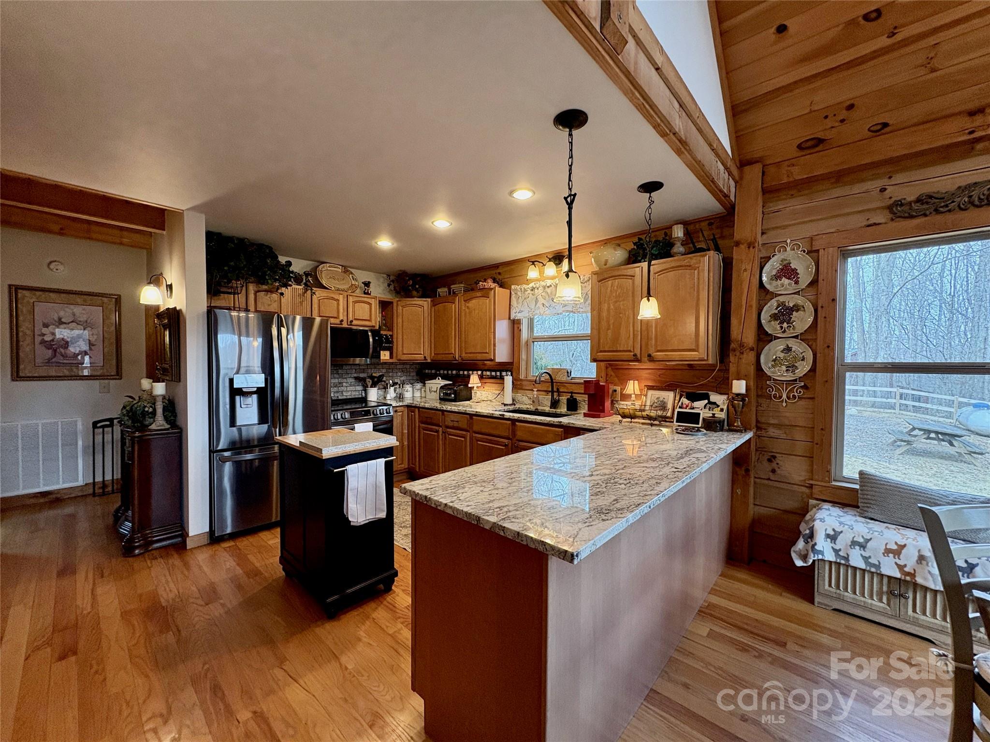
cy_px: 371
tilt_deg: -1.5
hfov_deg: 102.1
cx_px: 495
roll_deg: +0.2
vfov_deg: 85.7
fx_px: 400
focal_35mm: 14
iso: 250
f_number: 2.2
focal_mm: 2.22
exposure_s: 1/120
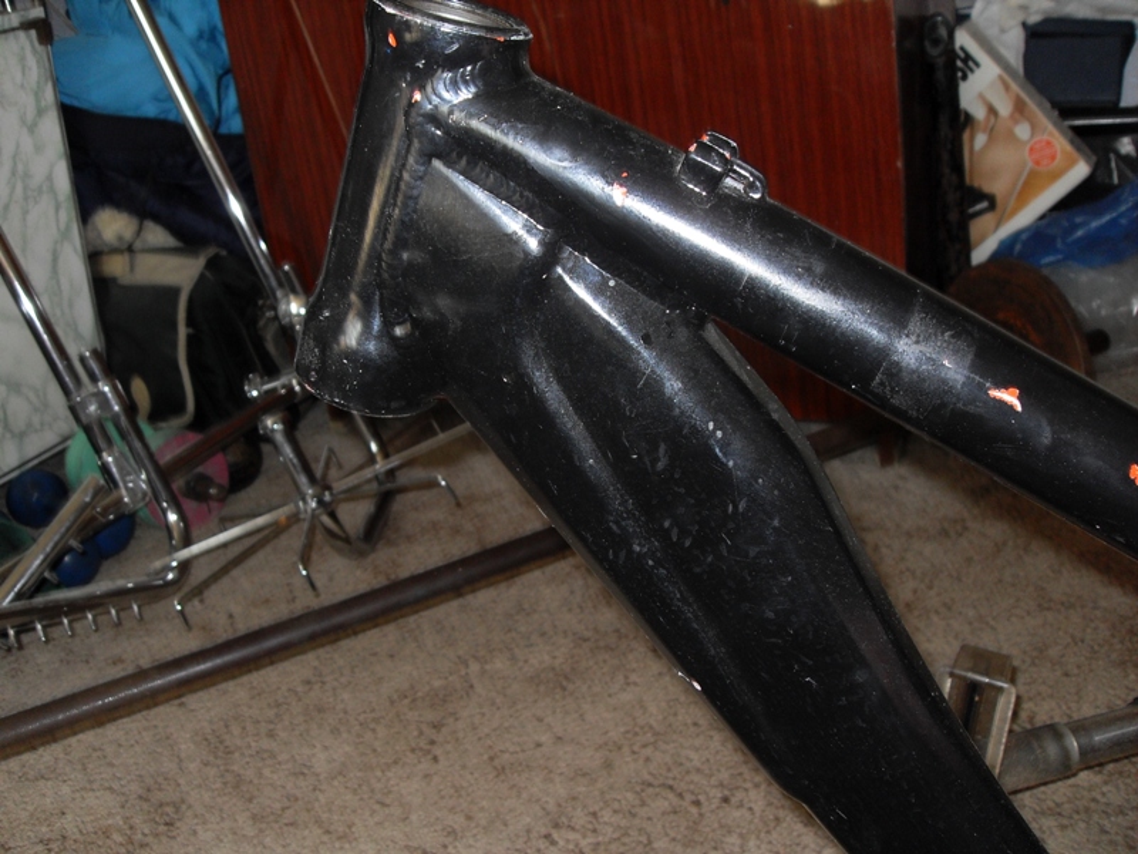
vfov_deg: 38.7
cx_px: 569
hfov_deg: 50.1
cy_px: 427
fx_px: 1216
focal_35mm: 37
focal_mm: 6.3
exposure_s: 1/45
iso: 100
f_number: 2.8
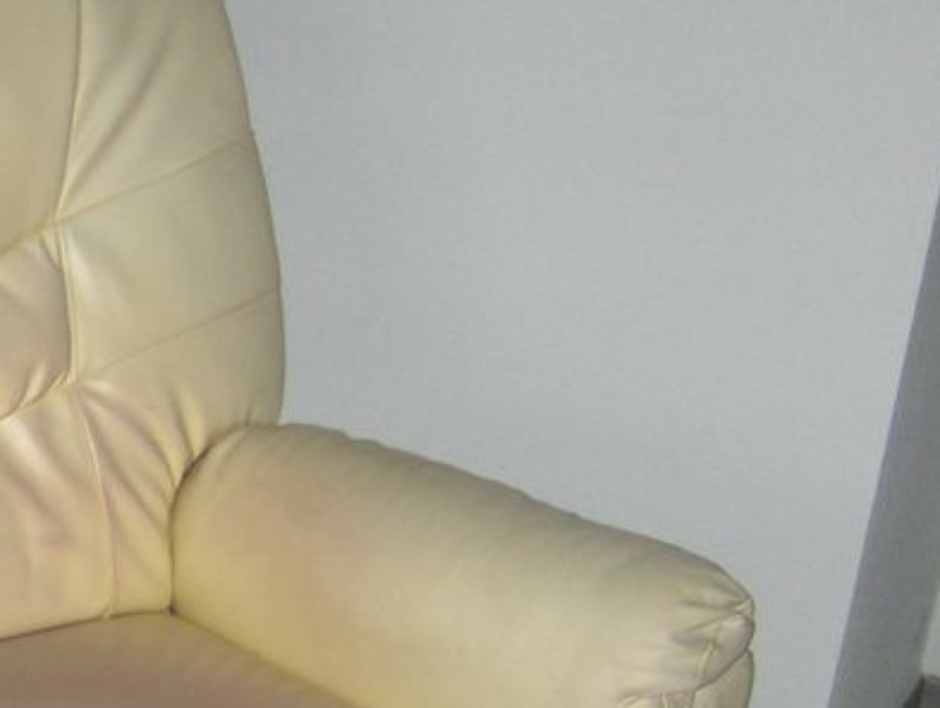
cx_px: -175
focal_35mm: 89
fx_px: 2420
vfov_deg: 16.3
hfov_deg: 20.6
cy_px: 694
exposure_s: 1/60
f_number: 2.8
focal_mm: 7.5
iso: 100
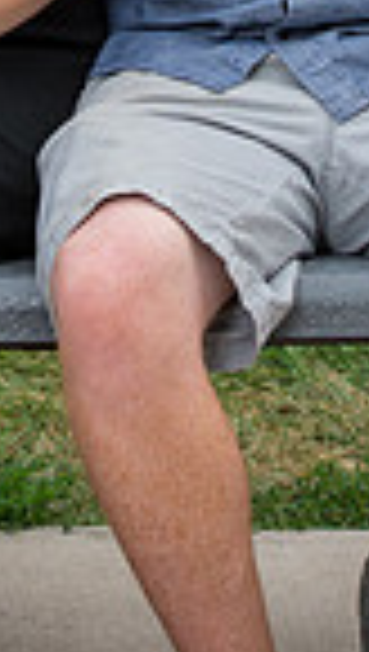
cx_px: 68
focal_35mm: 337
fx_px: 5838
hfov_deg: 3.6
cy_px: -319
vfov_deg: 6.3
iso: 400
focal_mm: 70
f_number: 6.3
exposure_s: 1/250
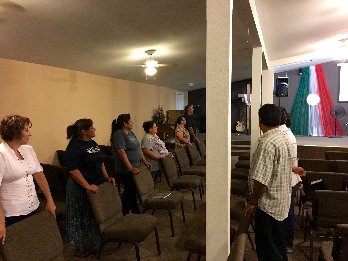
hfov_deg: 61.7
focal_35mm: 29
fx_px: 292
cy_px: 130
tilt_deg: -3.8
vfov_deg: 48.2
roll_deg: +0.4
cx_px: 174
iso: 320
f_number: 2.2
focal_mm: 4.15
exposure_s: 1/15
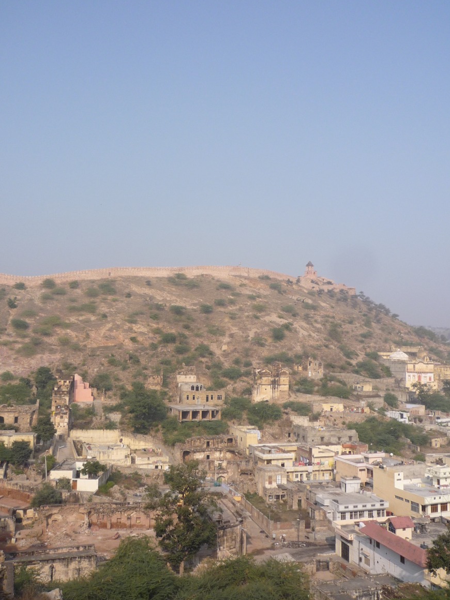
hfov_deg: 46.8
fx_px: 520
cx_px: 224
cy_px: 298
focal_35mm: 30
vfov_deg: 60.0
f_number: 4
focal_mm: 4.4
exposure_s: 1/800
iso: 100
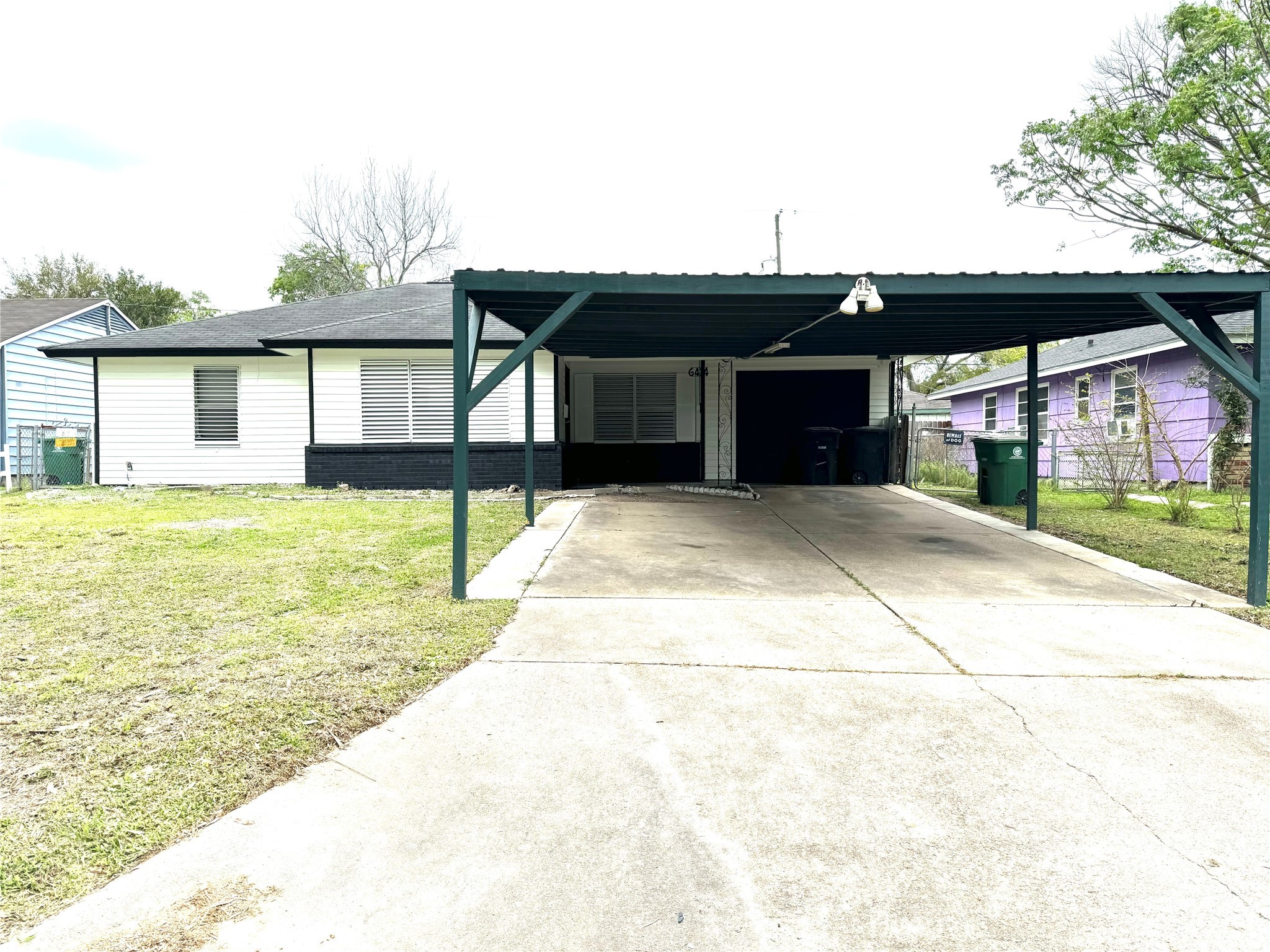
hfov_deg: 71.6
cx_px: 635
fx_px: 881
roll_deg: +1.3
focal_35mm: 24
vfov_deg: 56.8
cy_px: 476
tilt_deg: -0.9
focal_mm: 6.86
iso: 80
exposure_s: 1/1721
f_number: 1.78
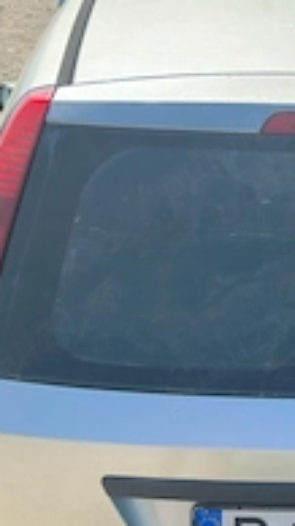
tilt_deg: -23.8
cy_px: 380
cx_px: 300
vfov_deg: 29.0
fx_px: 1002
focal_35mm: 72
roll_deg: -8.2
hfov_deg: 16.4
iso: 100
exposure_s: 1/3484
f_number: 1.78
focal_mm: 6.86
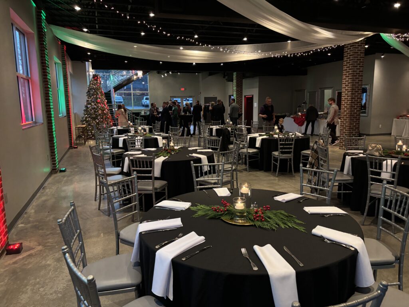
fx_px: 307
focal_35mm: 26
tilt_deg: -8.7
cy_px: 154
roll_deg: +0.4
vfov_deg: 53.1
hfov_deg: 67.3
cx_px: 204
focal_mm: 5.96
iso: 400
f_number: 1.6
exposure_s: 1/60
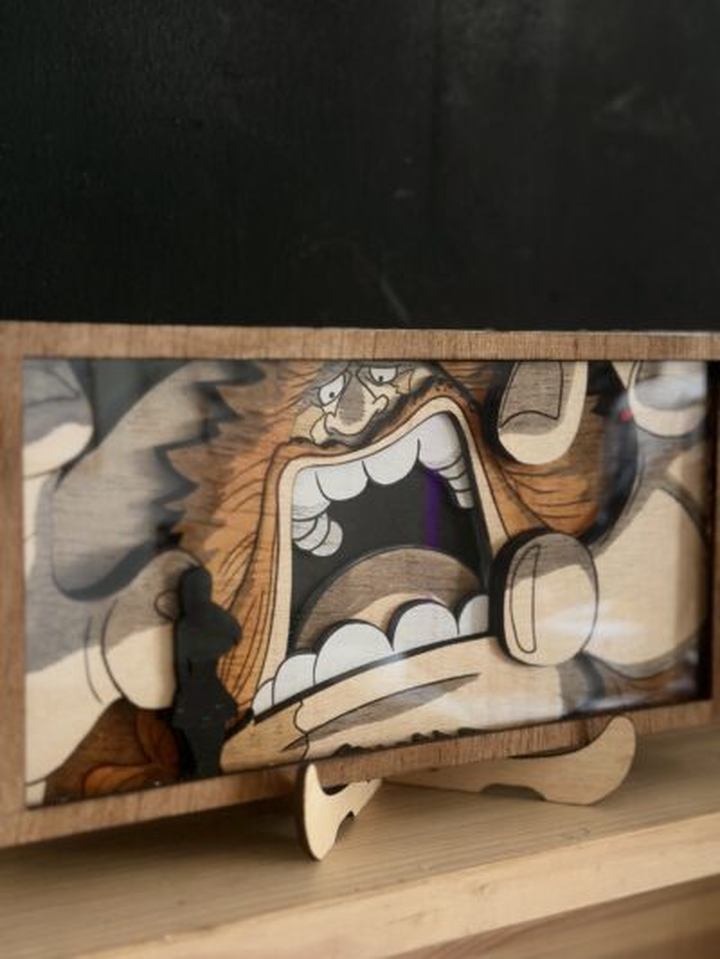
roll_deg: -1.3
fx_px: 1331
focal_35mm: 48
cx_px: 360
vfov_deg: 39.6
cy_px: 480
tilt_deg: -7.4
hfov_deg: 30.3
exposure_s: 1/60
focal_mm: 6.86
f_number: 1.78
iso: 200
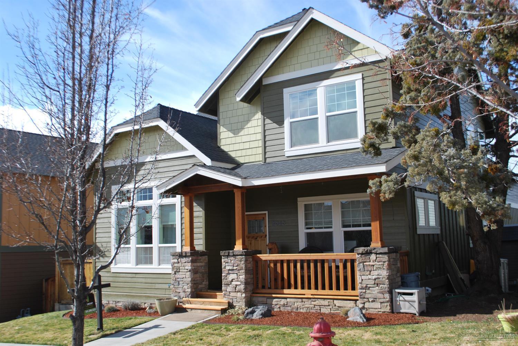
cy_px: 173
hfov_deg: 53.1
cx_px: 259
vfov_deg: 36.9
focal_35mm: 36
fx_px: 518
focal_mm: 24
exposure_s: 1/200
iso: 100
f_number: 7.1
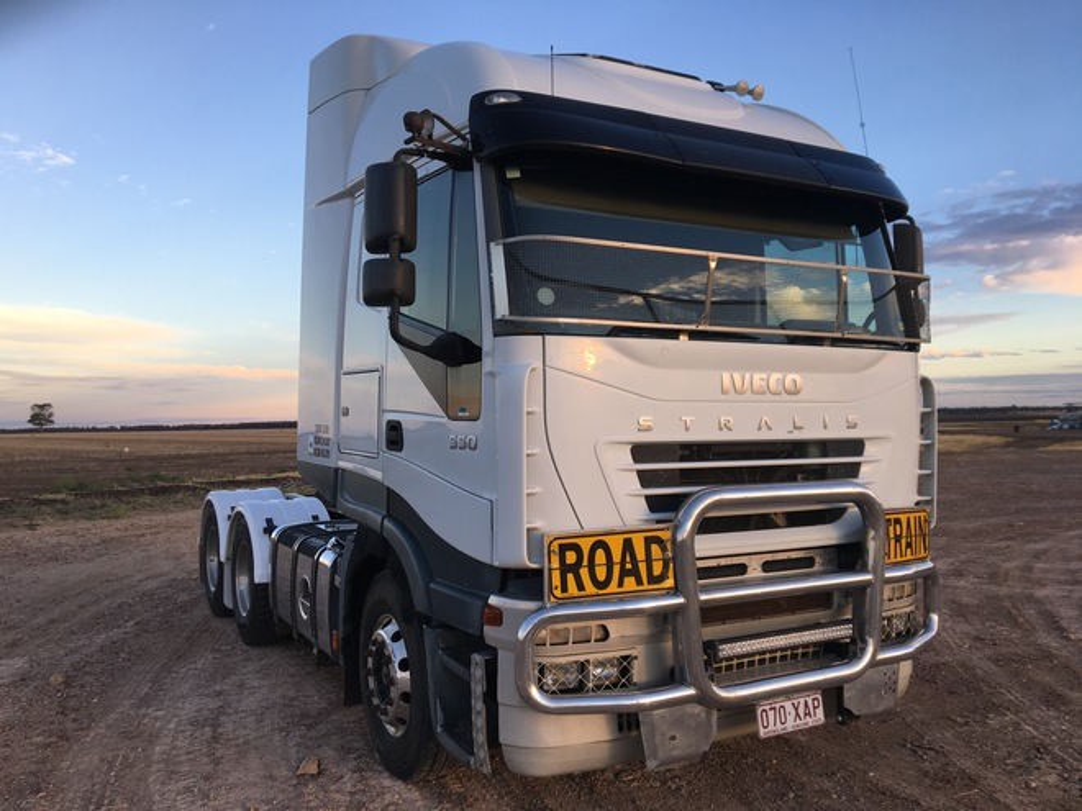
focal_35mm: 29
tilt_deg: +0.6
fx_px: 906
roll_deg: -0.2
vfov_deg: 48.2
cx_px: 541
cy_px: 406
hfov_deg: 61.7
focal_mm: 4.15
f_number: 2.2
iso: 25
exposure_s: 1/210
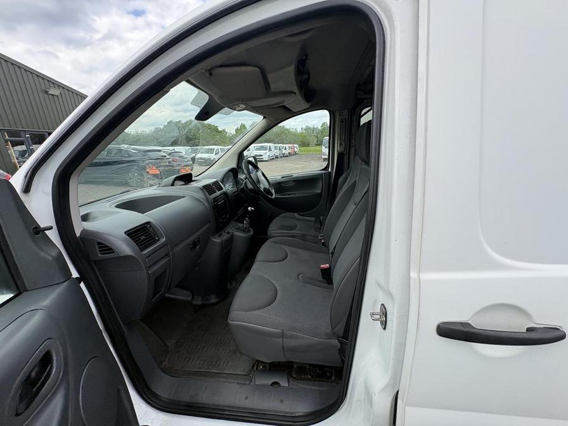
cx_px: 284
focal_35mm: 14
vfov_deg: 85.7
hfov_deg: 102.1
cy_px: 213
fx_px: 230
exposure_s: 1/453
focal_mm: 2.22
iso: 50
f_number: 2.2
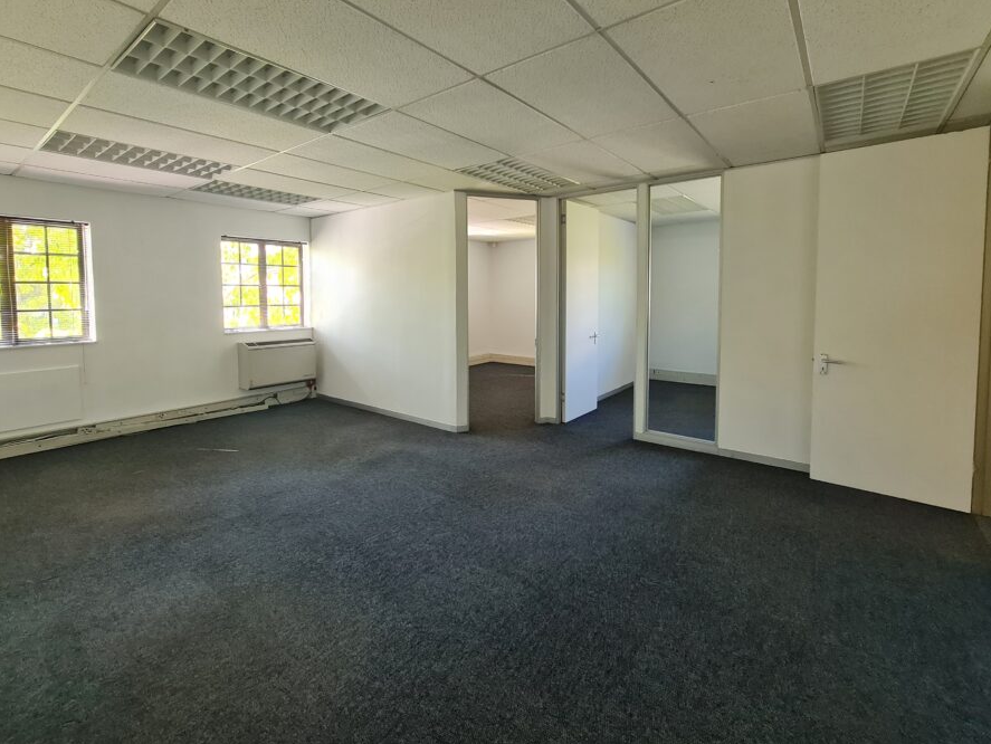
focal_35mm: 15
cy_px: 318
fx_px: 430
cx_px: 445
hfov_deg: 97.8
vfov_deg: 81.3
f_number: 2.2
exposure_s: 1/50
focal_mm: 2.2
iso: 250
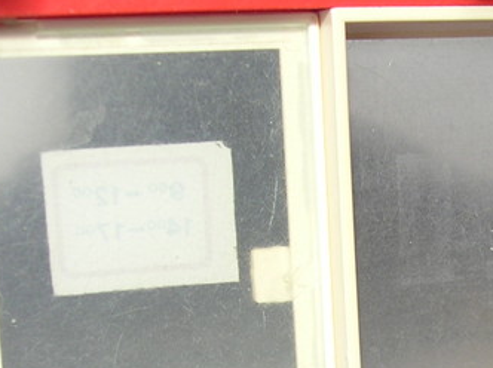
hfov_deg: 18.5
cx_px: 529
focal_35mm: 103
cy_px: 398
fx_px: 1465
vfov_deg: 14.0
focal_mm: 6.4
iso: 50
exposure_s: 1/11.1
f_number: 3
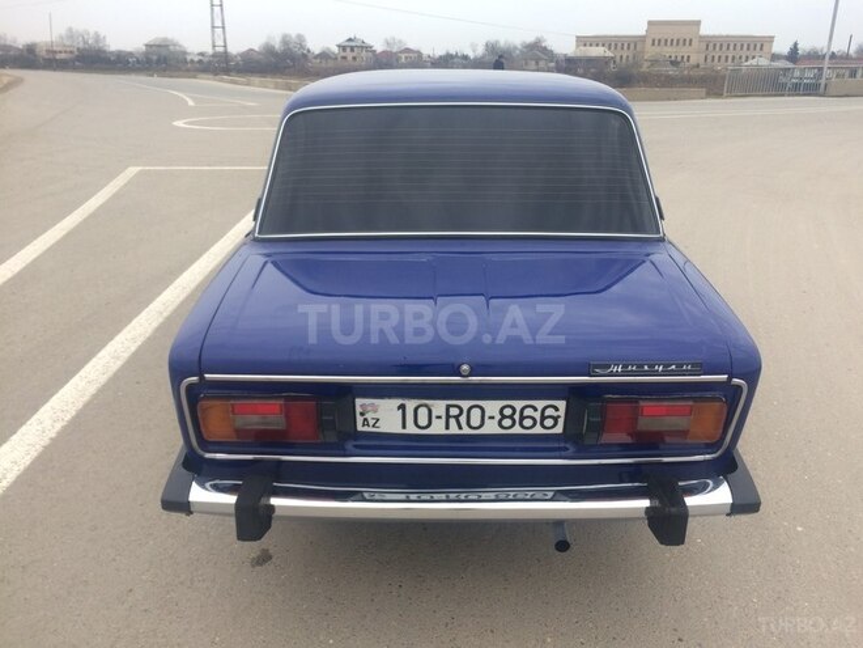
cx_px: 432
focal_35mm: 29
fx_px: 723
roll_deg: -0.9
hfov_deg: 61.7
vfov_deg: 48.2
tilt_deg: -18.1
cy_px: 324
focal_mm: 4.15
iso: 40
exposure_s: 1/100
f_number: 2.2
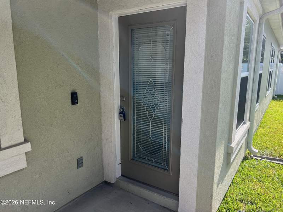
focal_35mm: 26
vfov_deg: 53.1
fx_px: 213
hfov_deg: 67.3
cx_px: 142
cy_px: 106
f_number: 1.5
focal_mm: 5.7
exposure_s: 1/932
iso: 50
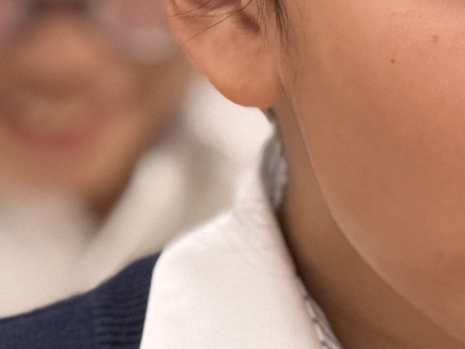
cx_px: 675
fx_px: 5992
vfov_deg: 3.3
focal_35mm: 446
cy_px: 233
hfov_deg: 4.4
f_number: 2.8
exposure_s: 1/98
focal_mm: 16.89
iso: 500
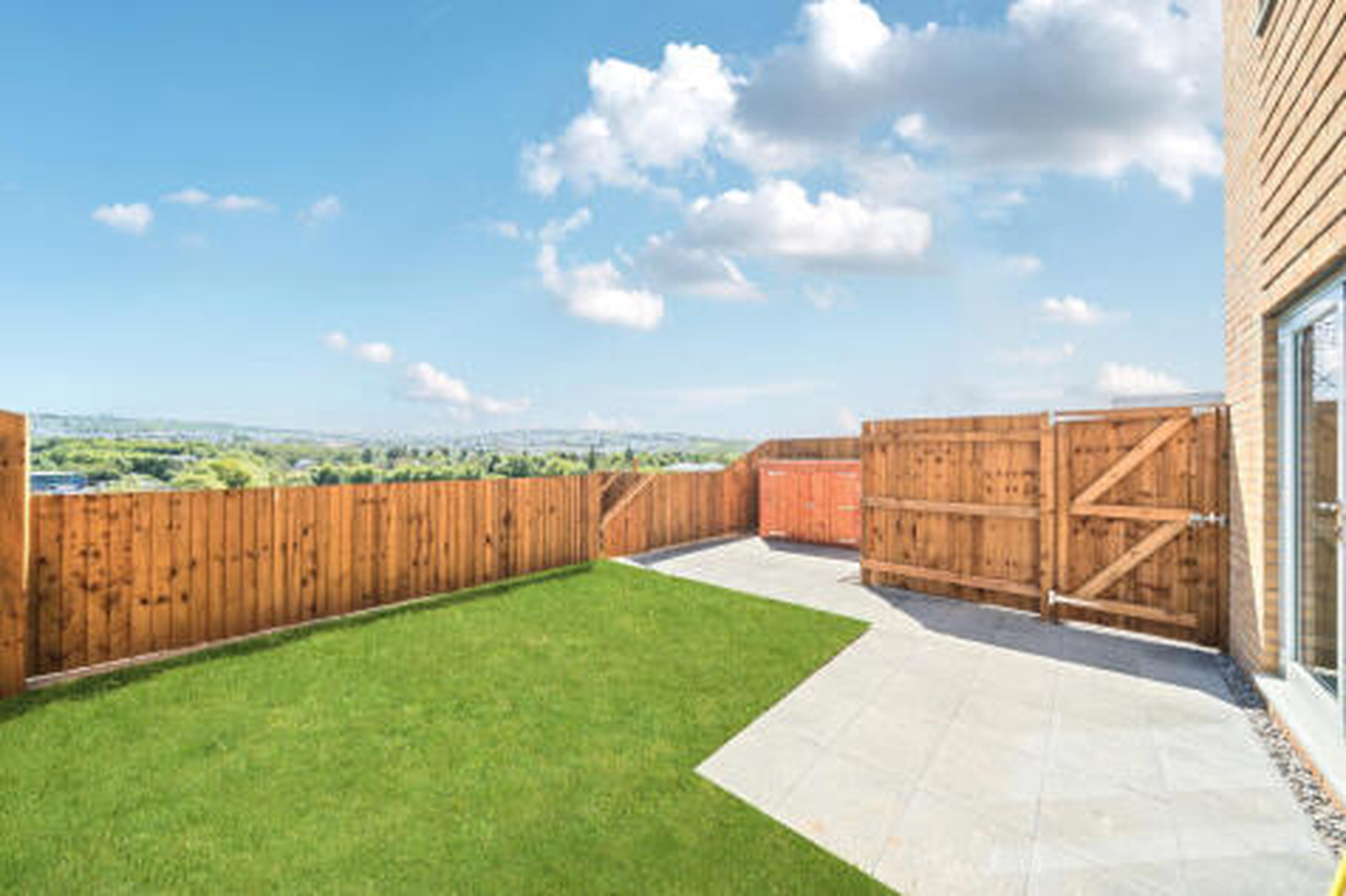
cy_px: 448
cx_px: 673
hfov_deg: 112.6
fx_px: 448
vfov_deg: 90.0
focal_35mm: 12
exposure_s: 1/500
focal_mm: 12
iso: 400
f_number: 8
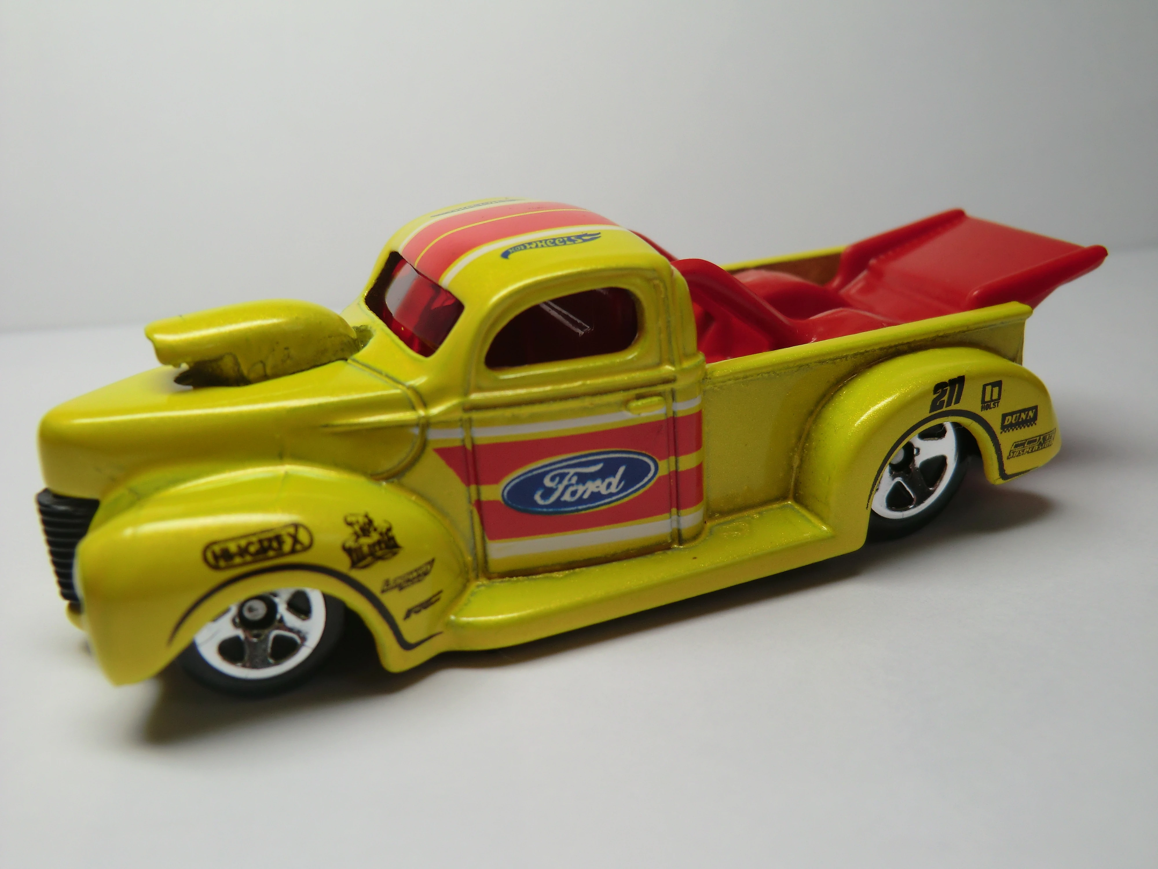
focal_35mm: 34
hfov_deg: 54.0
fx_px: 1137
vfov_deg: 41.8
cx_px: 579
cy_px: 434
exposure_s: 1/125
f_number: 3.6
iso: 64
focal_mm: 6.1
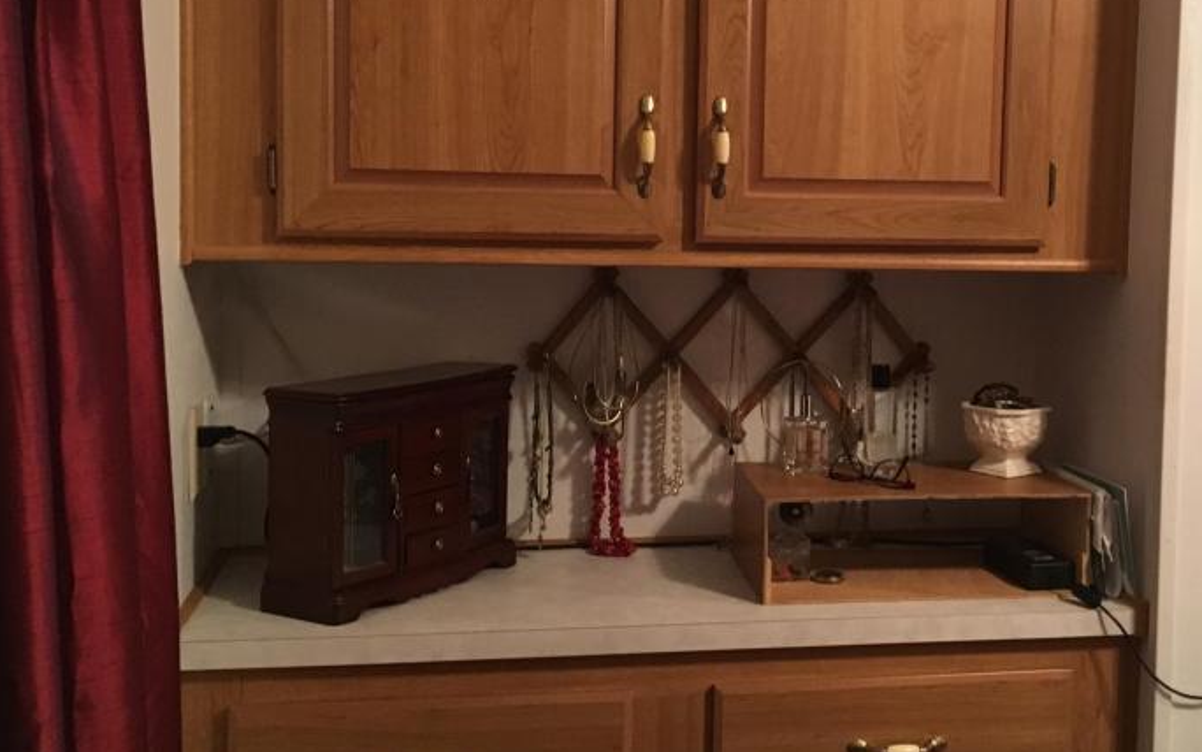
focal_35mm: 46
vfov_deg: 27.9
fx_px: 1507
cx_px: 754
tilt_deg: -2.2
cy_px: 269
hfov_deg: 43.1
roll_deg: -1.1
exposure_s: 1/20
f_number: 2.2
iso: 200
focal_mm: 4.15
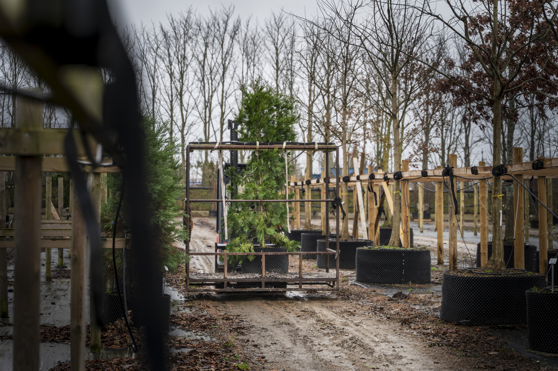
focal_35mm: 75
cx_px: 279
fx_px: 1162
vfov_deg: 18.2
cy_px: 186
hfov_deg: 27.0
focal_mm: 75
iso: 400
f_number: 2.8
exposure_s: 1/250
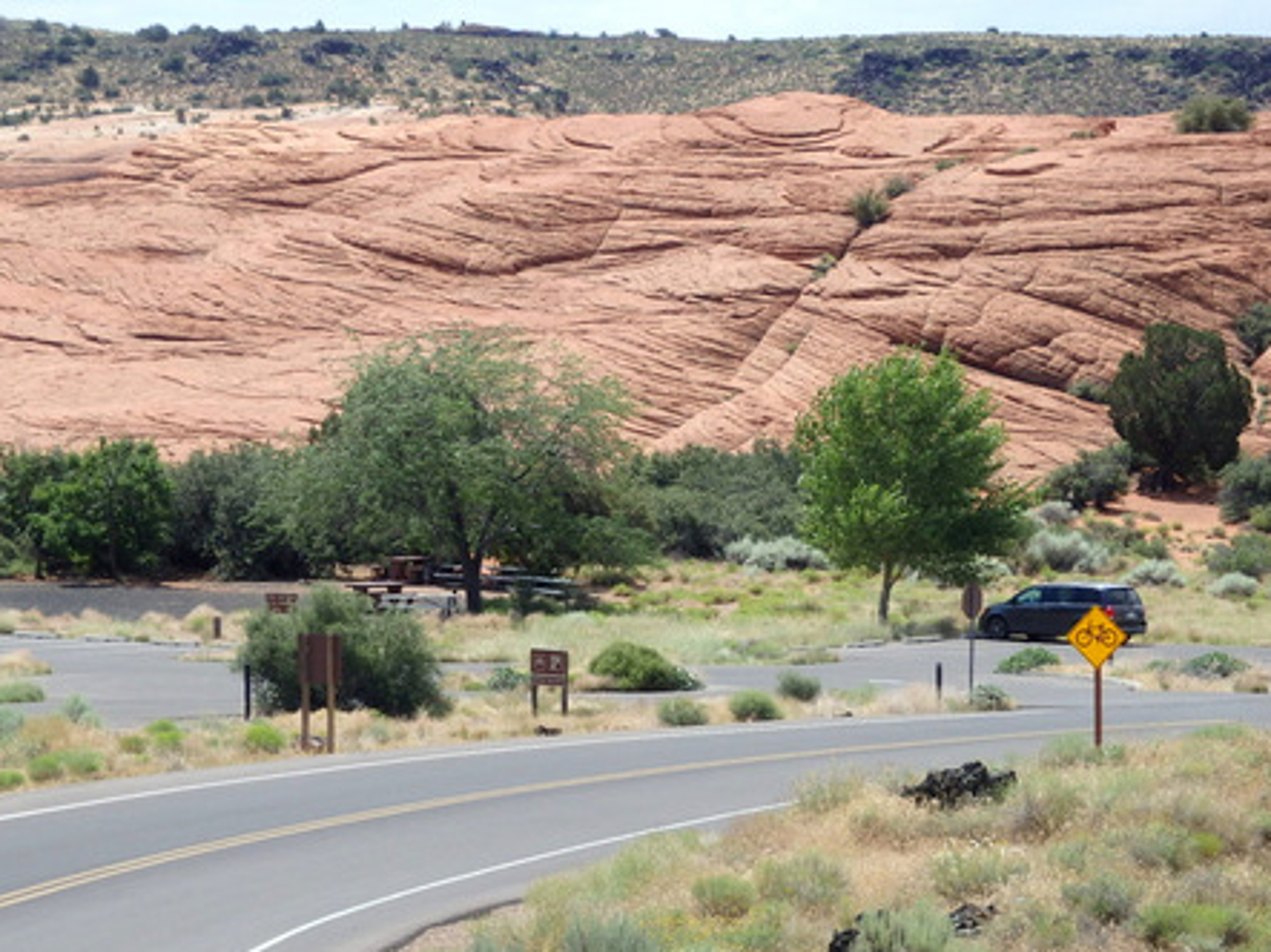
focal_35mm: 158
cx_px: 577
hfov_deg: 12.5
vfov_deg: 9.4
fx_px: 5800
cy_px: 515
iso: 125
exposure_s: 1/500
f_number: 5.9
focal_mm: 25
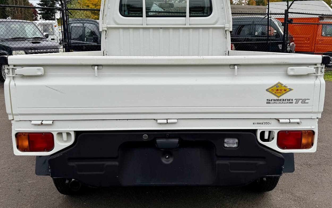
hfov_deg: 70.4
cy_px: 88
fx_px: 235
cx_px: 166
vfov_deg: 47.5
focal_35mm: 26
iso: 80
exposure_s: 1/2611
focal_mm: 6.76
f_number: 1.78
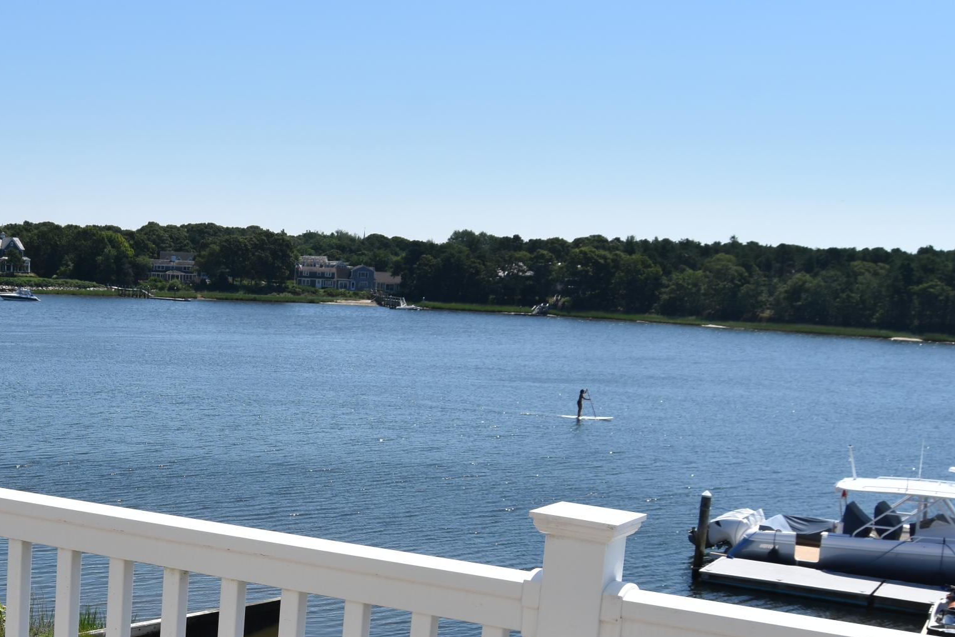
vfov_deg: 25.0
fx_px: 1406
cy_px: 540
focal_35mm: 53
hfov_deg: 36.0
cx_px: 163
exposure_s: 1/500
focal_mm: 18
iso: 125
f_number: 8
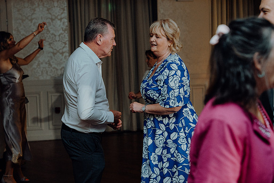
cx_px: 137
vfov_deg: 20.9
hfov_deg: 31.0
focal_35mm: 65
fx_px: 495
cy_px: 92
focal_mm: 65
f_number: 3.5
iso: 2500
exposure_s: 1/160
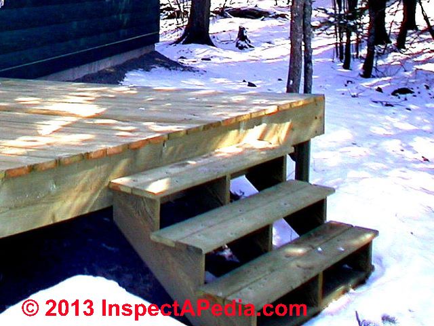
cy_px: 163
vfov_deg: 37.7
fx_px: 476
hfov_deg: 49.0
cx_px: 217
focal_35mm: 38
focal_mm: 7.85
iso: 100
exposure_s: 1/214
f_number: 3.7
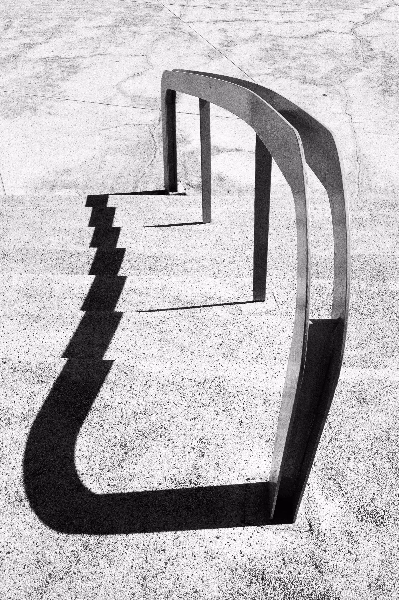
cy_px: 300
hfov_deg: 39.9
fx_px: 550
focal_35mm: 33
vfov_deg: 57.3
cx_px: 200
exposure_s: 1/640
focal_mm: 22
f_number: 8
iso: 100
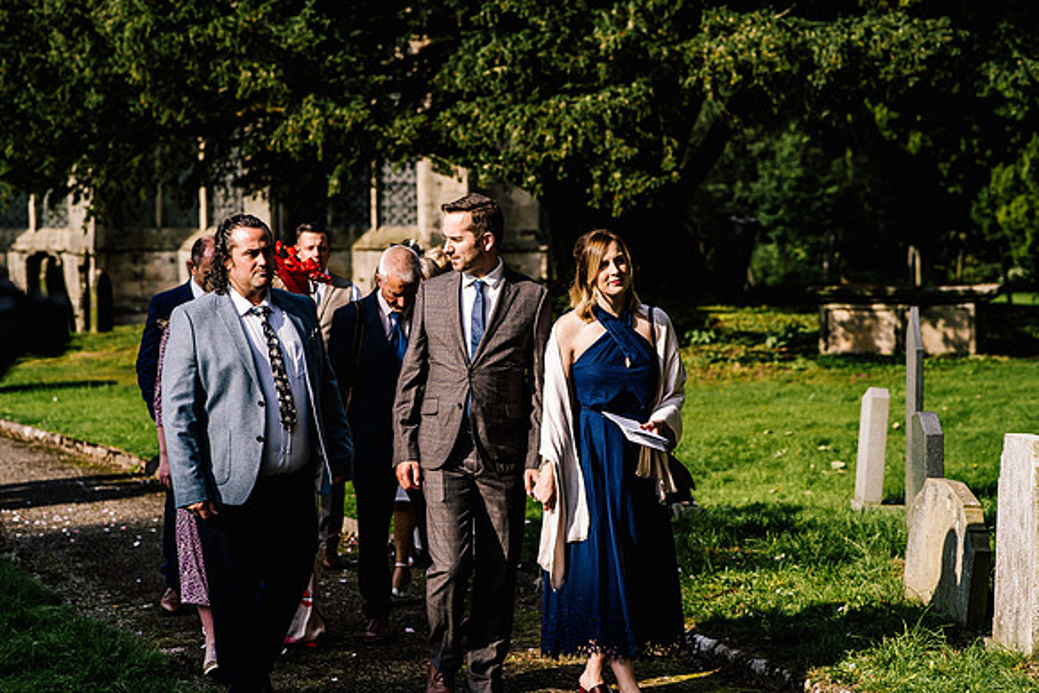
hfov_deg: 23.9
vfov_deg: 16.1
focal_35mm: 85
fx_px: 2454
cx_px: 520
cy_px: 346
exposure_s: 1/400
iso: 50
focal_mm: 85
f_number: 4
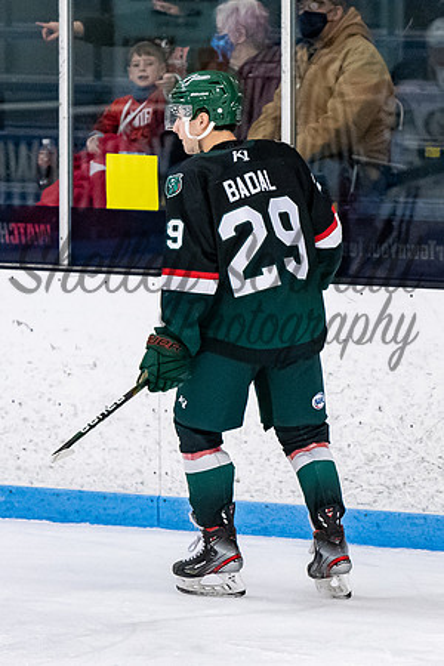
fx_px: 9815
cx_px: 250
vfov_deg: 3.9
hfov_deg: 2.6
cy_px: 277
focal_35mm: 531
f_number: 3.5
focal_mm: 170
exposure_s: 1/800
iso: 2500
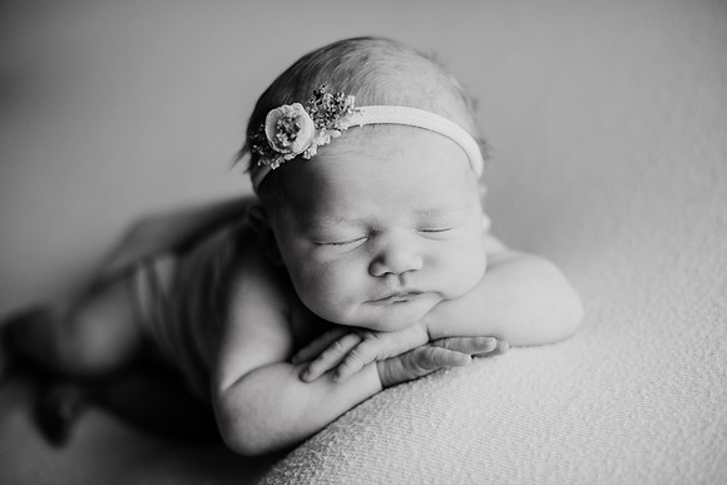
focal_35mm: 50
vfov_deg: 27.0
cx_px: 364
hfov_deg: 39.6
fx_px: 1010
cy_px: 242
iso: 100
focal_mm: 50
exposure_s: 1/160
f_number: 2.2
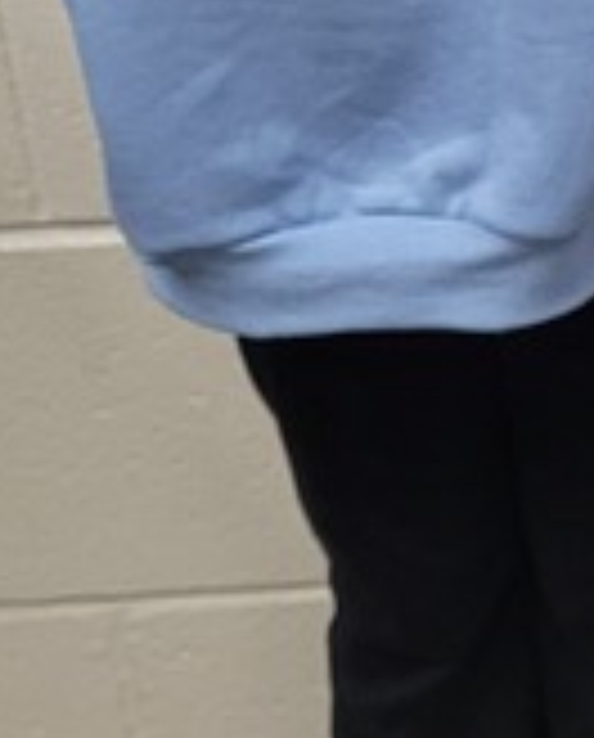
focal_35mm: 158
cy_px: -400
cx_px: 1413
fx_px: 3459
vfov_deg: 11.6
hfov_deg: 8.9
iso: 250
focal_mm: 5.4
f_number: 1.8
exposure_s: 1/120
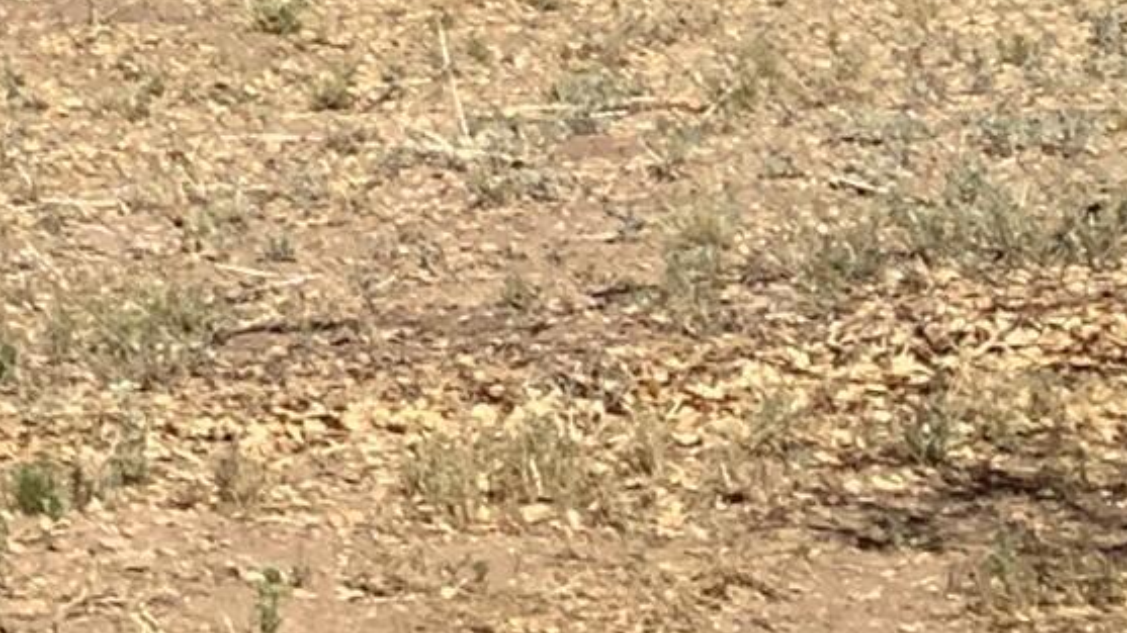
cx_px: -1833
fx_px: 5438
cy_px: -874
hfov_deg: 9.9
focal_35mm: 182
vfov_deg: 6.4
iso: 25
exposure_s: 1/806
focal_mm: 3.3
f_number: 2.4
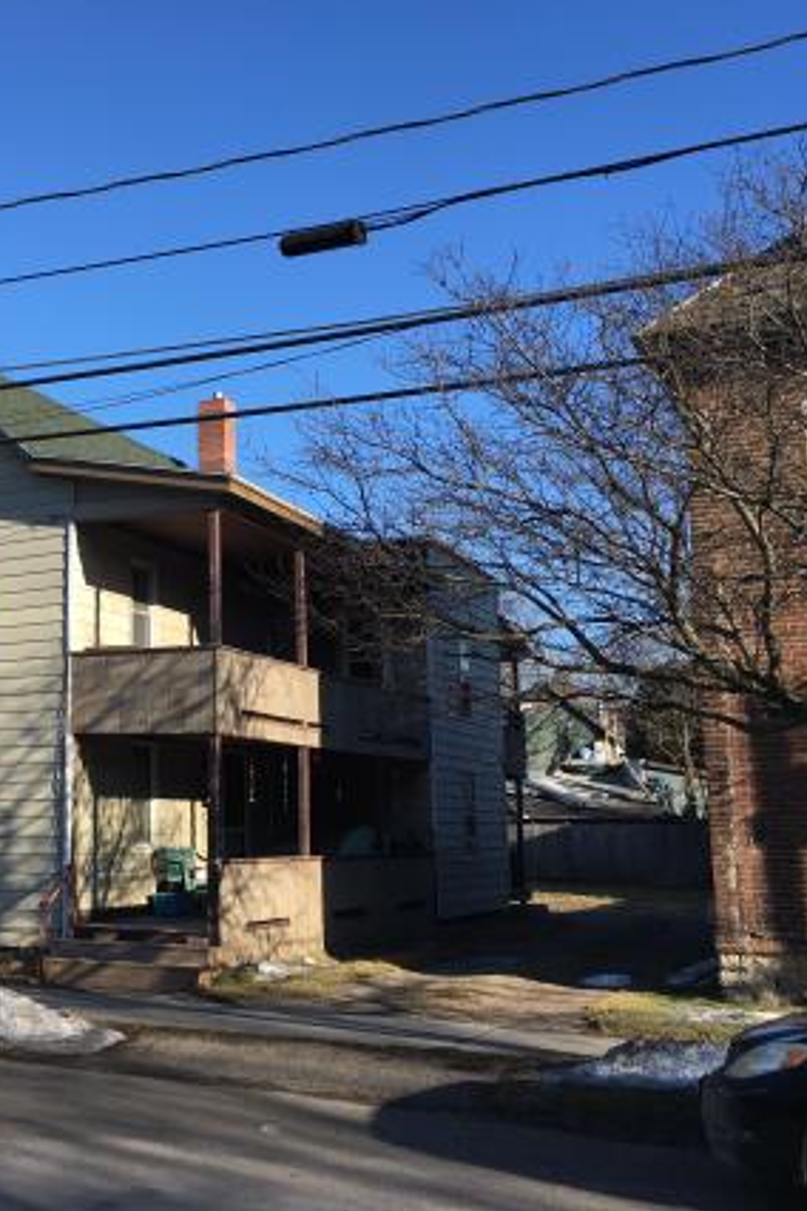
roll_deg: -1.0
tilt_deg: +10.6
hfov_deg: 31.4
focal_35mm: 41
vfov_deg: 47.4
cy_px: 600
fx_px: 1379
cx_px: 114
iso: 25
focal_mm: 4.15
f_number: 2.2
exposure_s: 1/864
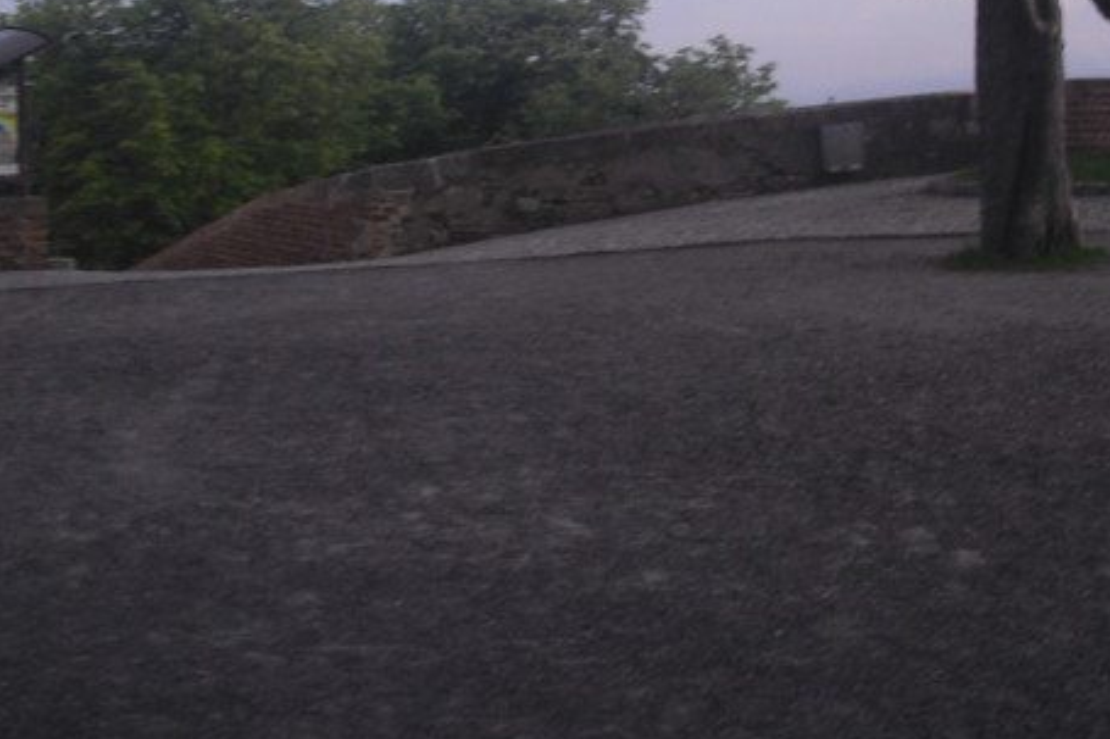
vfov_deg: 15.2
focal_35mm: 89
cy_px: 139
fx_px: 2743
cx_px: 798
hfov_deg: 22.7
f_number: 5.6
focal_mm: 6.2
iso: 64
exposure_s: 1/100
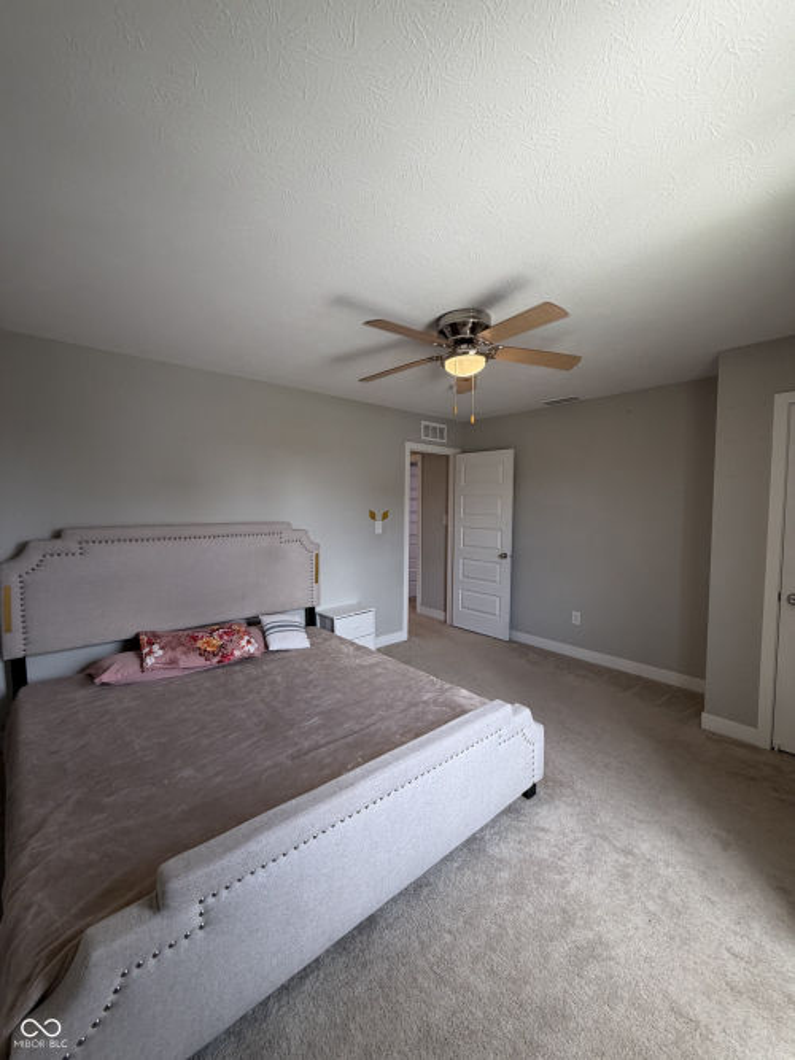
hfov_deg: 85.7
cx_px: 398
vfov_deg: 102.1
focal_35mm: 14
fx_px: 429
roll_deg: -0.8
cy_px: 530
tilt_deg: -3.5
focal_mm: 2.22
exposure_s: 1/121
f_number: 2.2
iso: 160
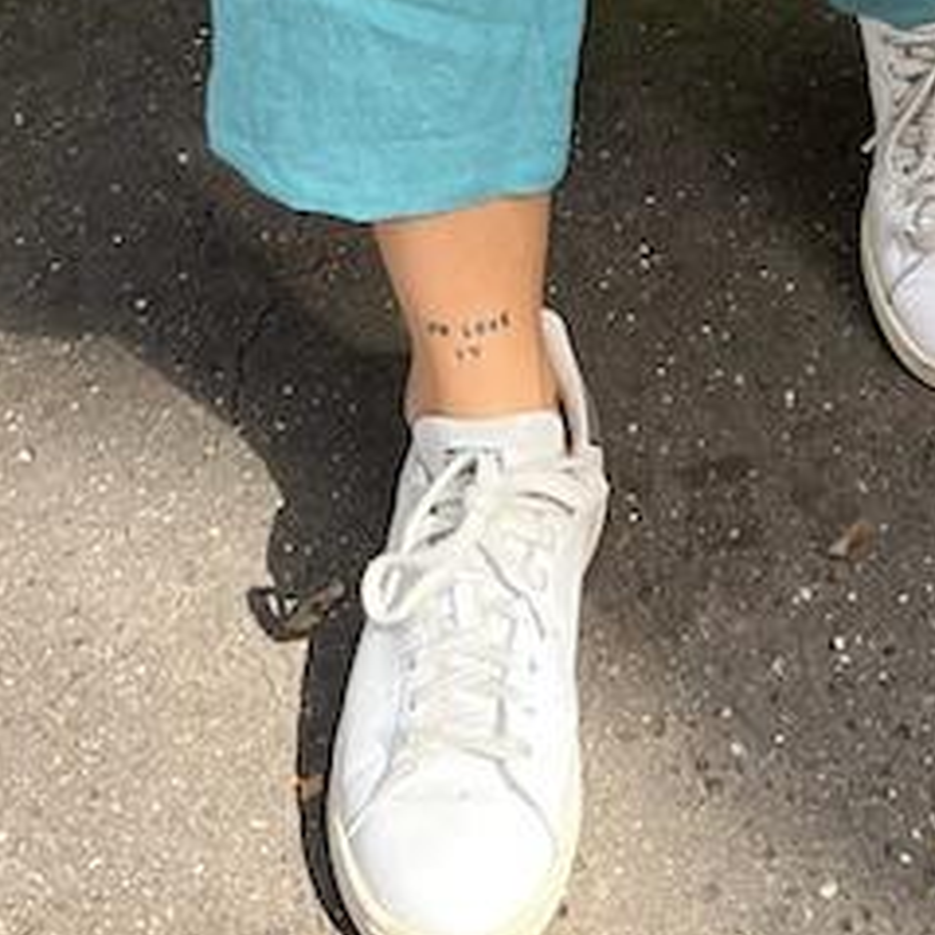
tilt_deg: -17.3
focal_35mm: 94
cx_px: 700
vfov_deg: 15.0
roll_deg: +0.2
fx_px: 2873
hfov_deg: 18.4
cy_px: -941
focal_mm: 5.7
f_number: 1.5
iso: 50
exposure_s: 1/572
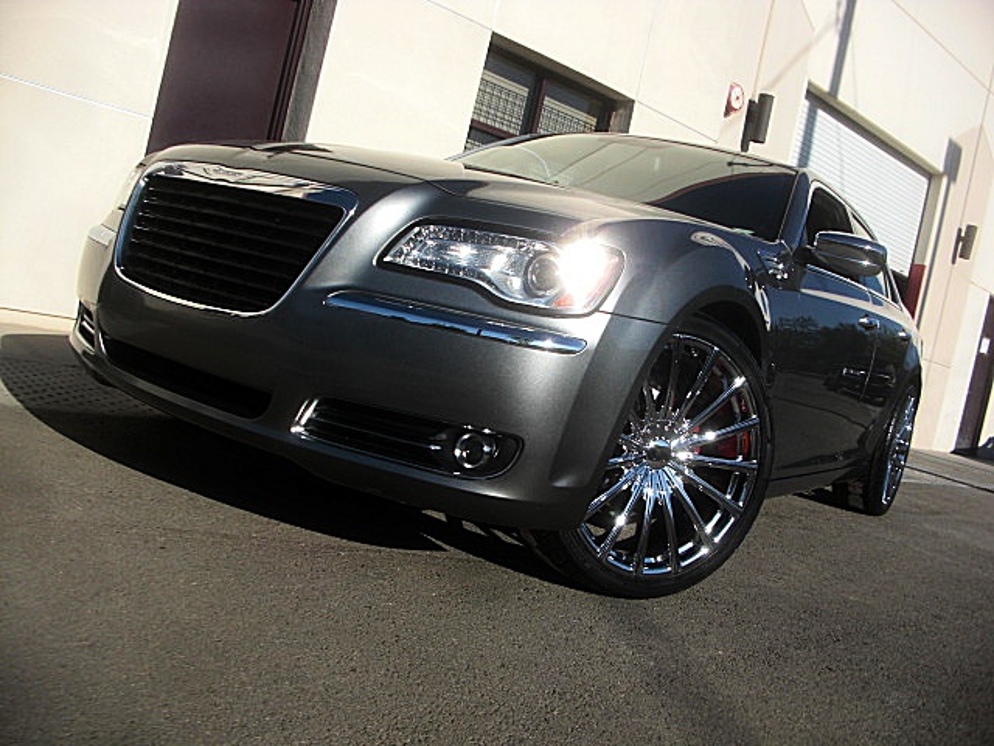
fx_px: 1034
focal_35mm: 36
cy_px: 373
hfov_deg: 51.4
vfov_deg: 39.7
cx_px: 497
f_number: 7.9
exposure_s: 1/160
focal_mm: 6.3
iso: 50
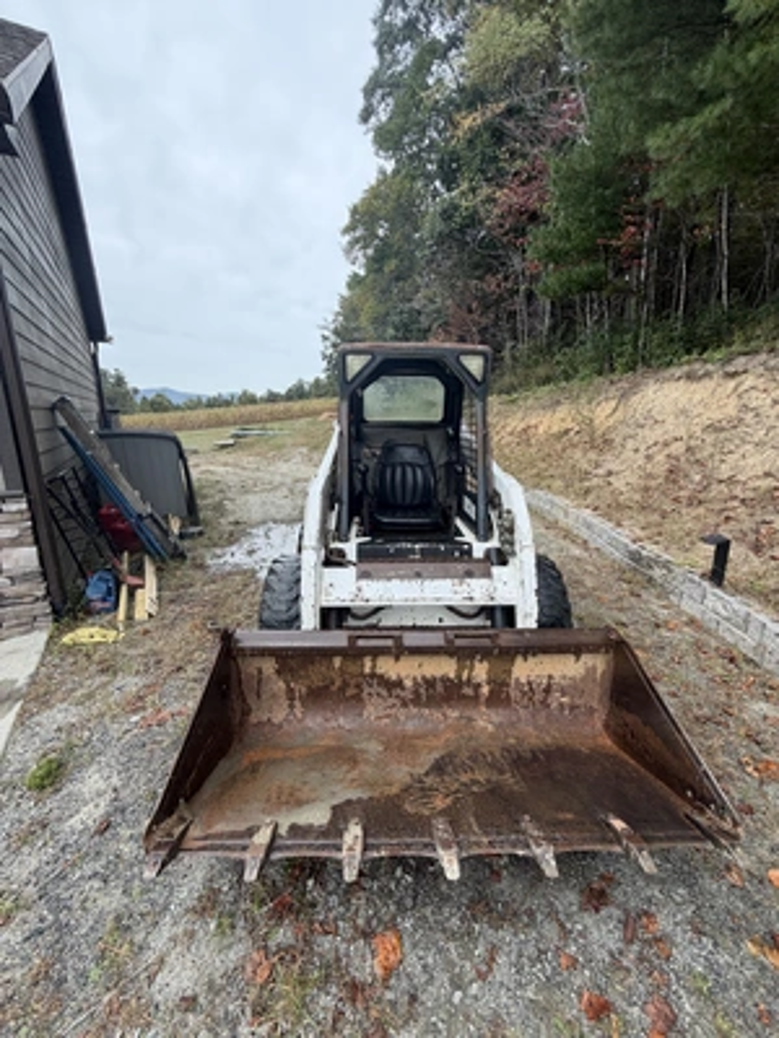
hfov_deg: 85.7
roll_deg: -1.0
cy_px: 519
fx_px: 420
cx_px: 390
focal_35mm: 14
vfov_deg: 102.1
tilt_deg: -14.1
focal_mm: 2.22
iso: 64
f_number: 2.2
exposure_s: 1/502
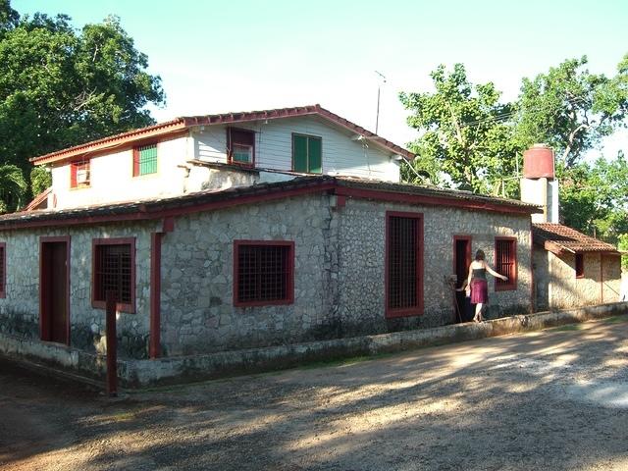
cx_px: 314
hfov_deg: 49.0
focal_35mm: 38
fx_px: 689
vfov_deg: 37.7
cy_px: 236
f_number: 2.8
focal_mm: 7.9
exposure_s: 1/250
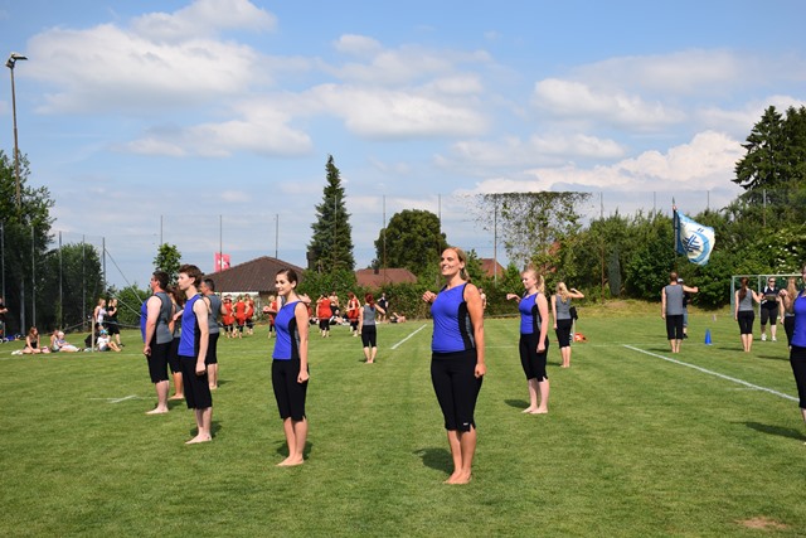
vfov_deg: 28.1
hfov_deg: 41.1
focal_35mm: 48
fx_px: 1075
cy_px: 269
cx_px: 403
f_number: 7.1
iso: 400
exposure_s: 1/1600
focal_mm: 32
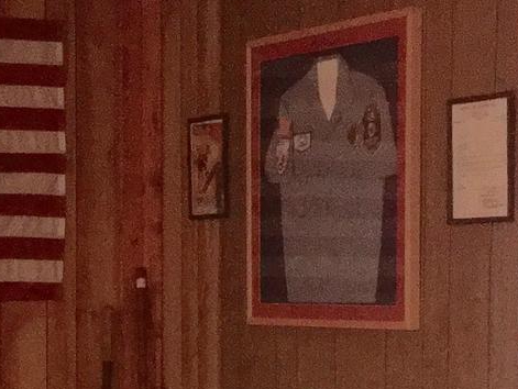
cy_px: 492
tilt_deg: -6.5
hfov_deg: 15.6
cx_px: 146
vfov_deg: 11.5
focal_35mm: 126
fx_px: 1887
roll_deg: -0.9
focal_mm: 4.15
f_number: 2.2
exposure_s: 1/20
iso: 200
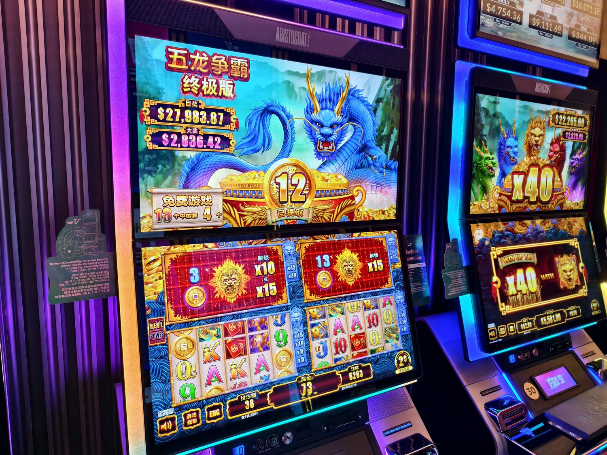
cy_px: 228
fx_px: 403
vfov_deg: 58.9
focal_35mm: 23
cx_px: 304
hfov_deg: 73.9
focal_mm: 6.54
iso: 387
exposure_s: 1/232
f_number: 1.57
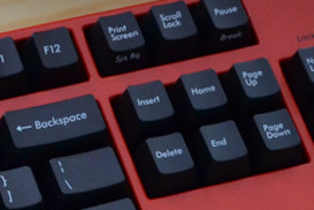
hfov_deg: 10.1
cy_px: 228
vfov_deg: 6.8
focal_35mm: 200
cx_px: -93
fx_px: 1744
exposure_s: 1/125
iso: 1600
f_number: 4
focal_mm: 26
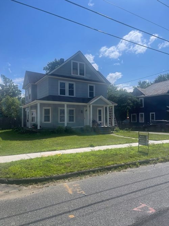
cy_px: 113
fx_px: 163
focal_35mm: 25
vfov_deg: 69.4
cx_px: 84
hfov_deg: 54.9
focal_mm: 5.1
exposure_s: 1/5128
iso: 32
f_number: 1.6
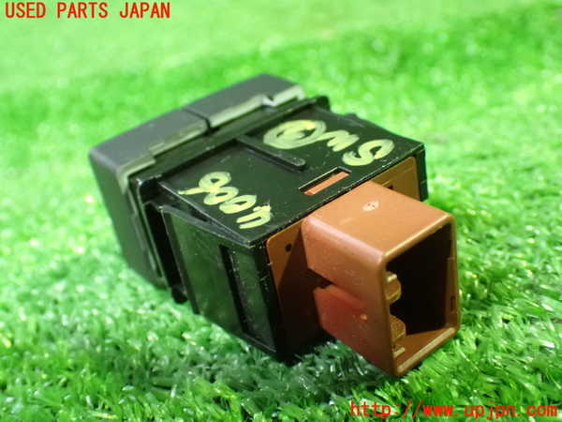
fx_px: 714
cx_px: 281
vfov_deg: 32.9
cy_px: 211
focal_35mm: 44
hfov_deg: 42.9
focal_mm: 7.84
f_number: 2.9
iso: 1600
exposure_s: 1/30
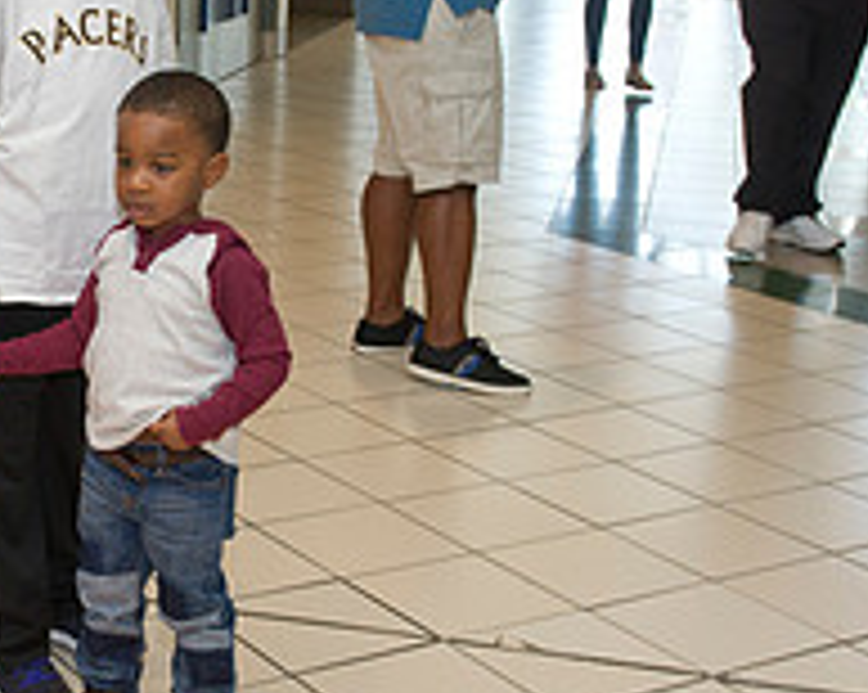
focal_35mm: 79
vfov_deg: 19.4
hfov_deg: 23.5
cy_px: 302
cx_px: 85
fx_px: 2027
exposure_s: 1/250
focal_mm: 28
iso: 1250
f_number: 5.6
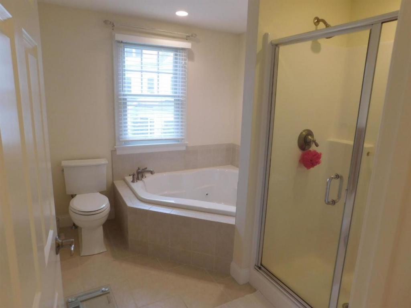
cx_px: 206
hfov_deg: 73.9
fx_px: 273
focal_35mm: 23
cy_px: 154
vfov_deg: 58.8
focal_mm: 4
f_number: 3
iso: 125
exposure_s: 1/40
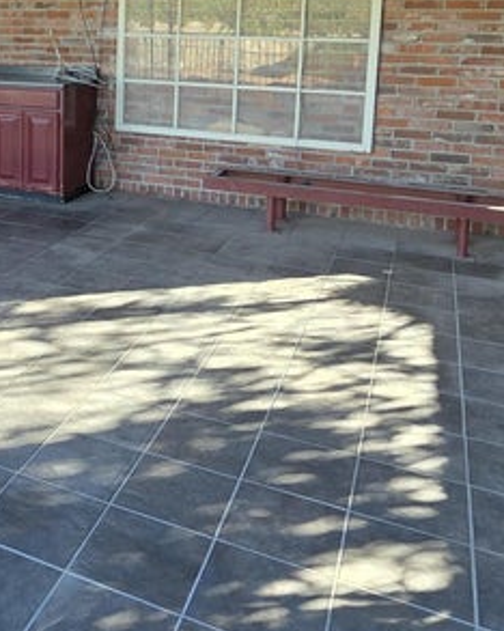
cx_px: 14
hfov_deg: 36.5
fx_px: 691
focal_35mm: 37
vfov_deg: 46.2
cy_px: 114
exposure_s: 1/120
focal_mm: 2.2
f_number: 2.2
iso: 50
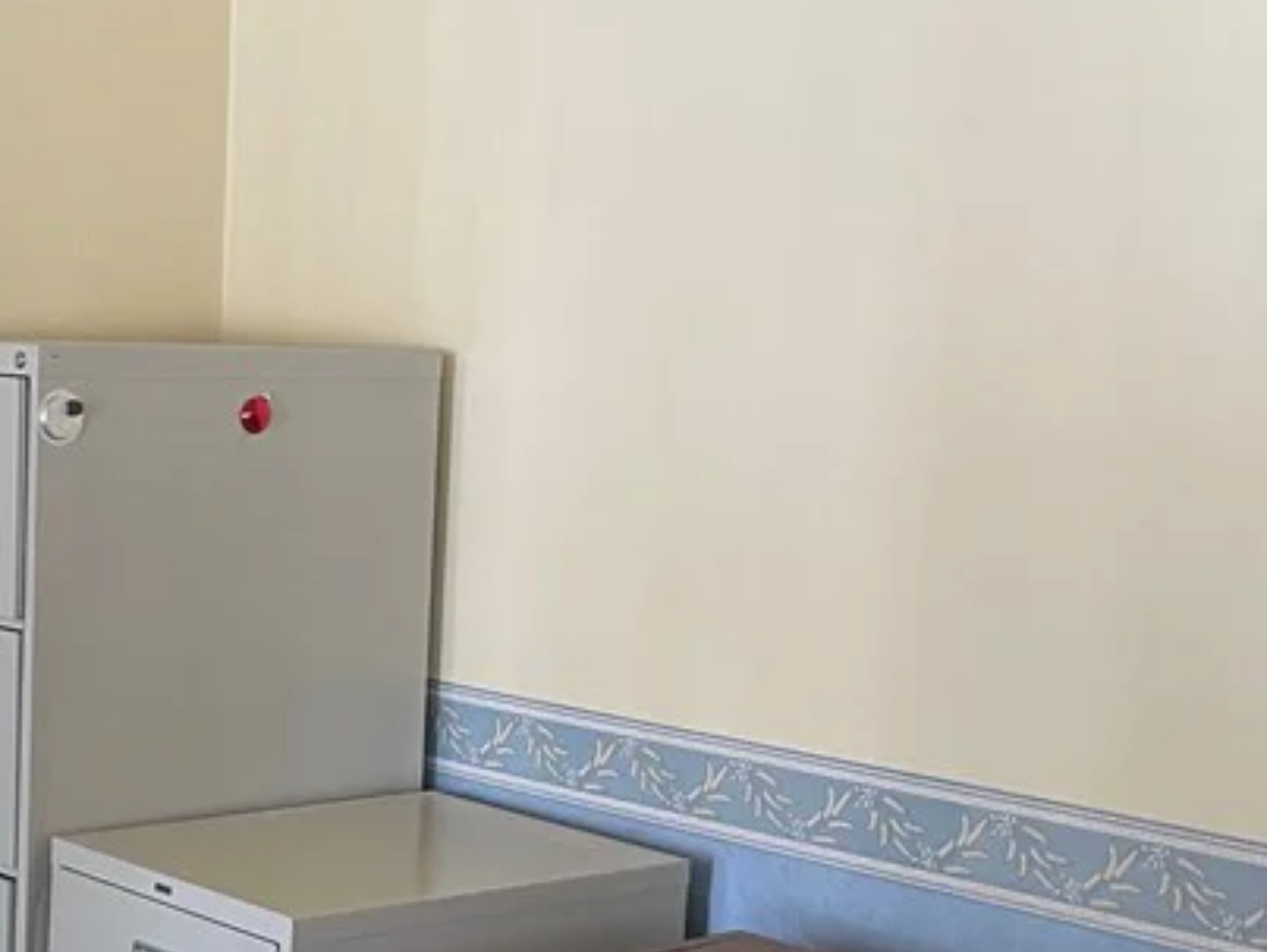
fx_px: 2418
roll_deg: -0.8
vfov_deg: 22.2
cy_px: 657
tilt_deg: -6.5
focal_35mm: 66
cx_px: 123
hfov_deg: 28.2
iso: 160
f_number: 1.6
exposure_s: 1/60
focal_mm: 4.2
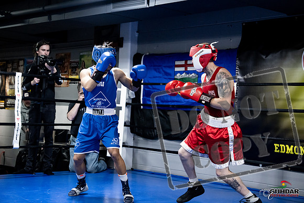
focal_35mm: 65
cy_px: 102
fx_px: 549
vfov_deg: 20.9
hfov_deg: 31.0
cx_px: 152
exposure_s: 1/1000
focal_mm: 65
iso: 8000
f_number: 2.8
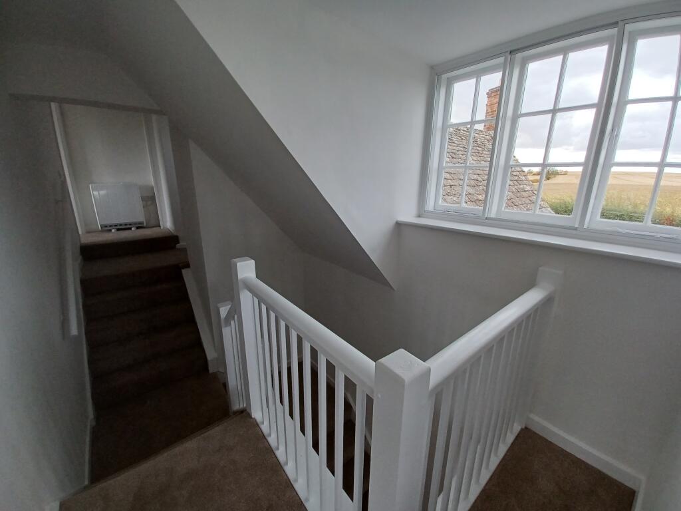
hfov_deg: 106.2
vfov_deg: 89.9
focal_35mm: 13
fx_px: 256
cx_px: 340
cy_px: 256
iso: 50
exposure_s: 1/100
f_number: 2.2
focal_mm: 1.42
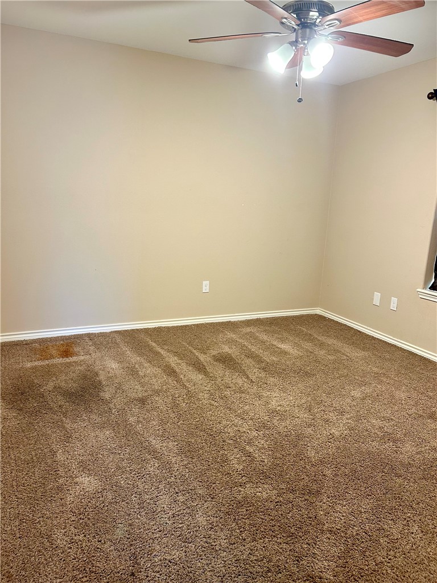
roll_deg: -2.0
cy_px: 292
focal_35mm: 26
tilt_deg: -12.6
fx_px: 438
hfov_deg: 53.1
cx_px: 218
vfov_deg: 67.3
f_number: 1.5
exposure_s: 1/60
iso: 125
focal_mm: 5.7
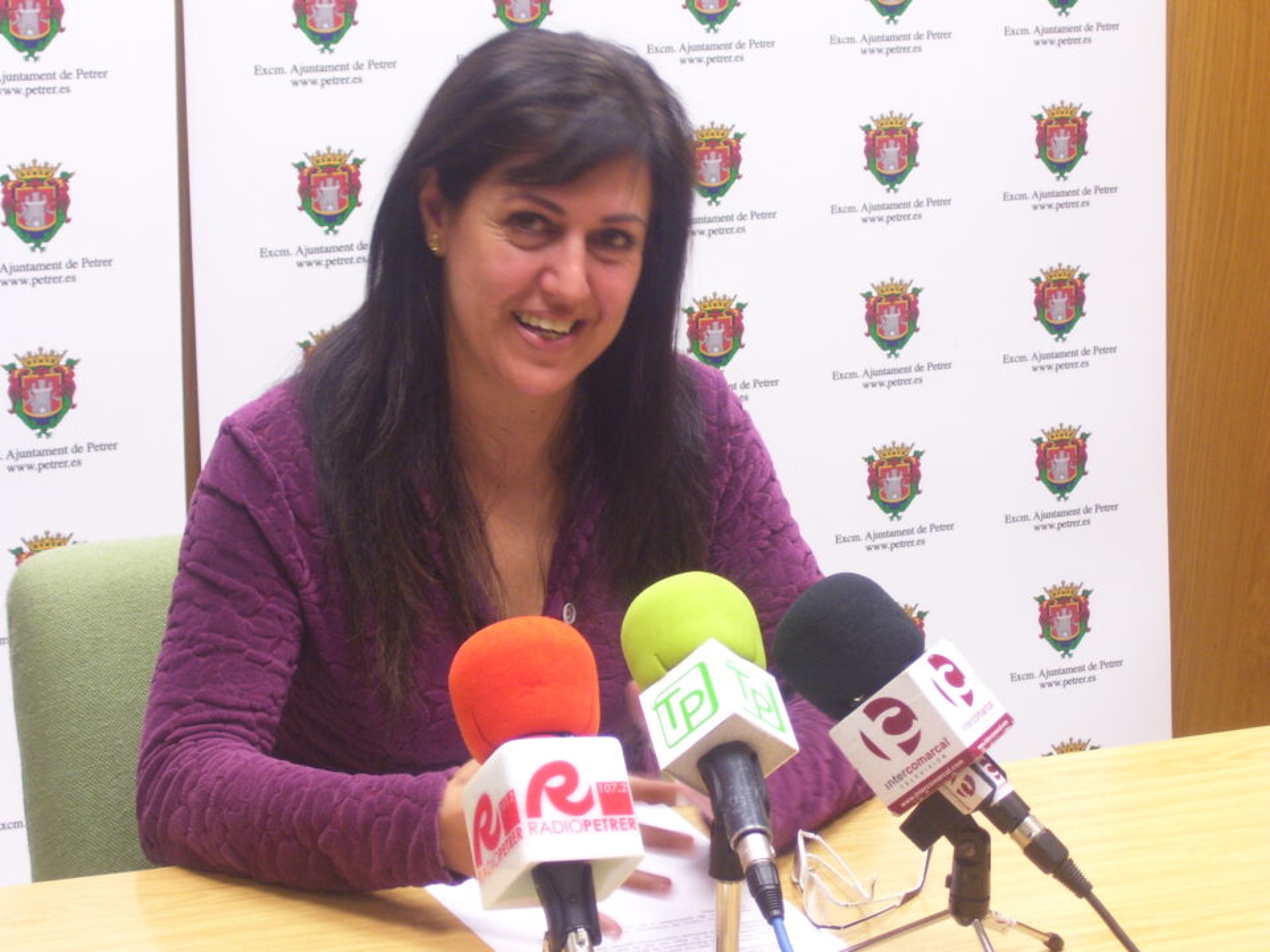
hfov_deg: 22.5
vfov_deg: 17.0
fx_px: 3192
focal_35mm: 87
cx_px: 635
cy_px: 476
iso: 160
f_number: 4.3
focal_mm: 14.3
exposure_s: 1/10
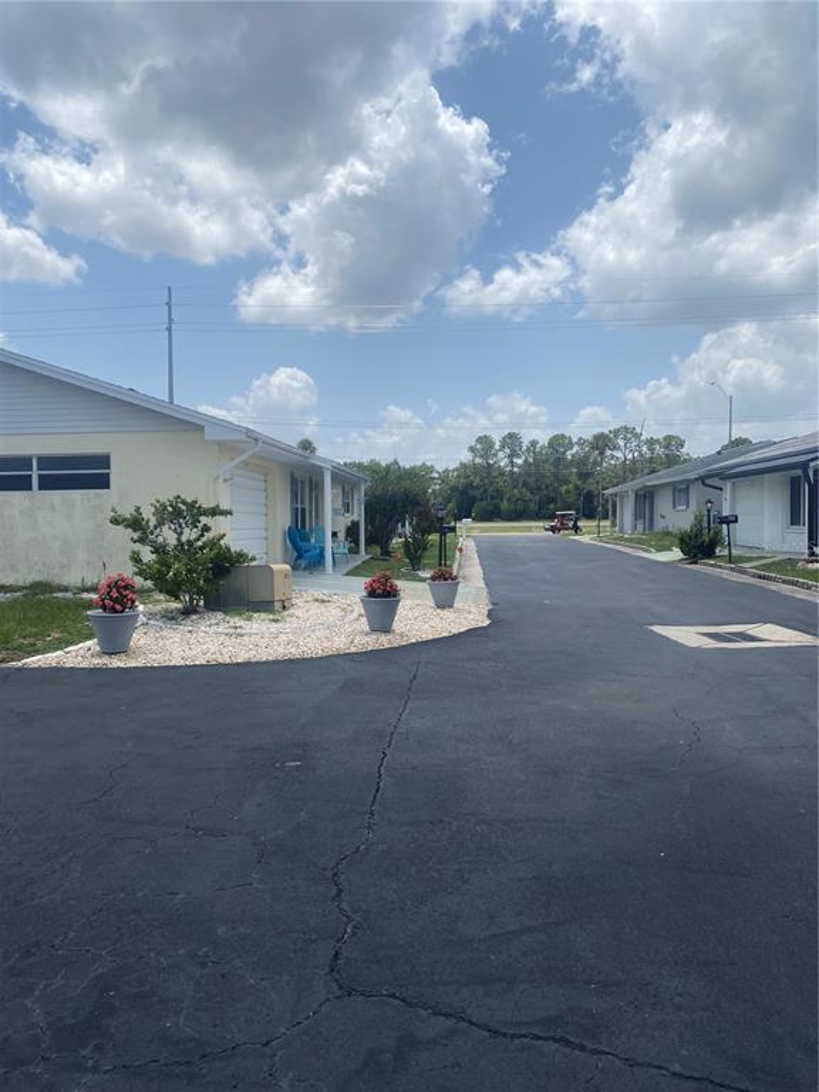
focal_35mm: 26
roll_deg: +0.4
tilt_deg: +0.7
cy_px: 546
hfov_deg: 53.1
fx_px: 820
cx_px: 410
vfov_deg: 67.3
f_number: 1.8
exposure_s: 1/4444
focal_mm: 4.25
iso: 32
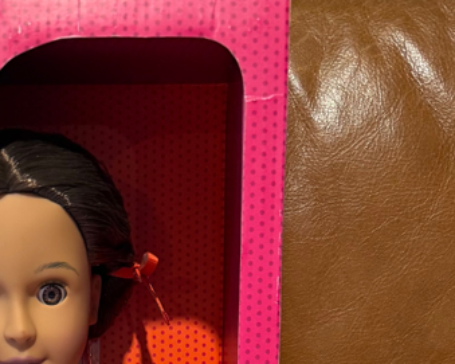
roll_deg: -0.7
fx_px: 1117
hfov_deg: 22.7
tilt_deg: -44.0
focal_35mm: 83
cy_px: 786
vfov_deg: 14.4
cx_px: 94
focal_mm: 6.76
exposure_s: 1/60
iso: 320
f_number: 1.78
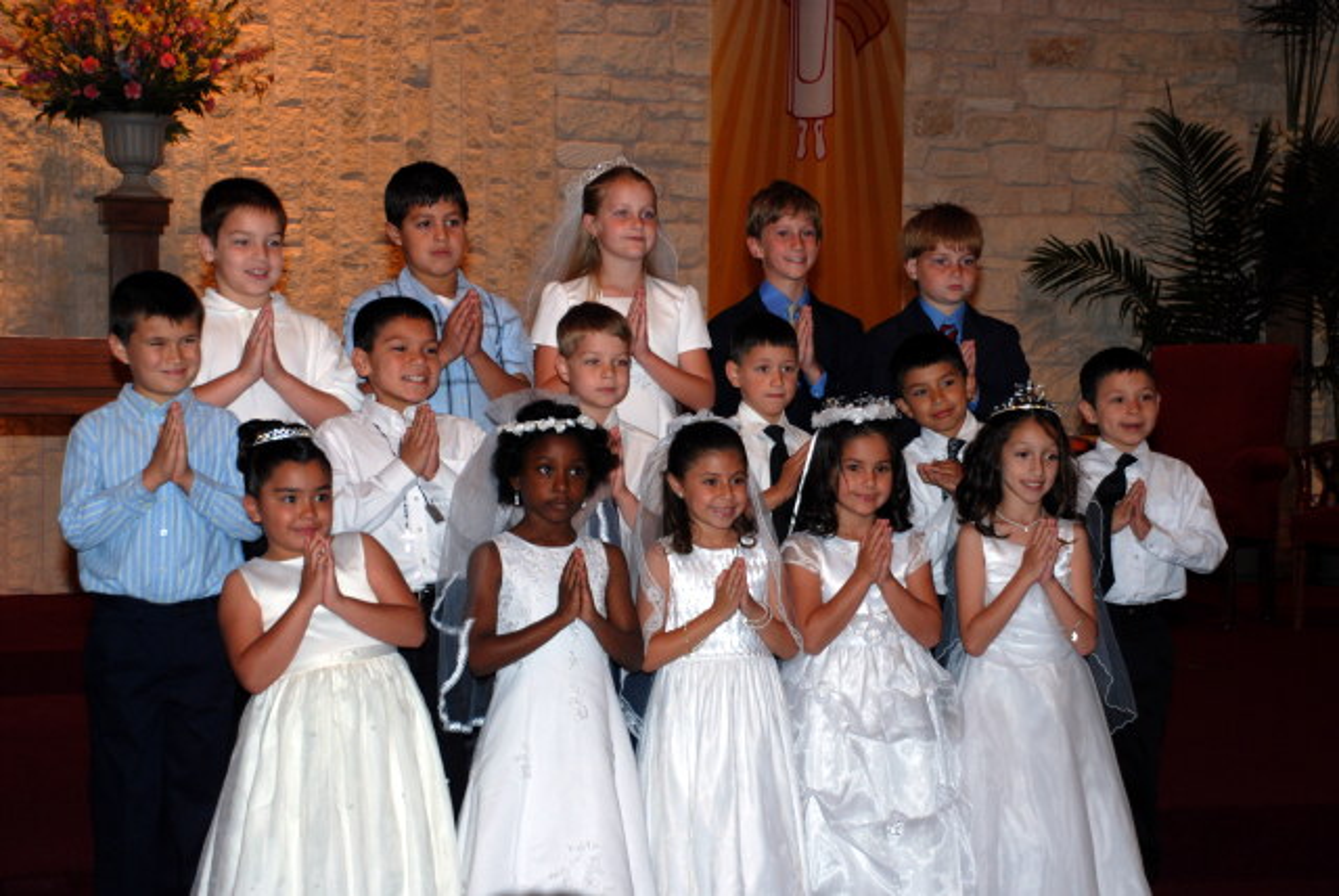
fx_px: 2792
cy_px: 448
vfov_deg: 18.2
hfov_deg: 27.0
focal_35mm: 75
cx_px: 670
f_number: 5
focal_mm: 50
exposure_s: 1/60
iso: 200
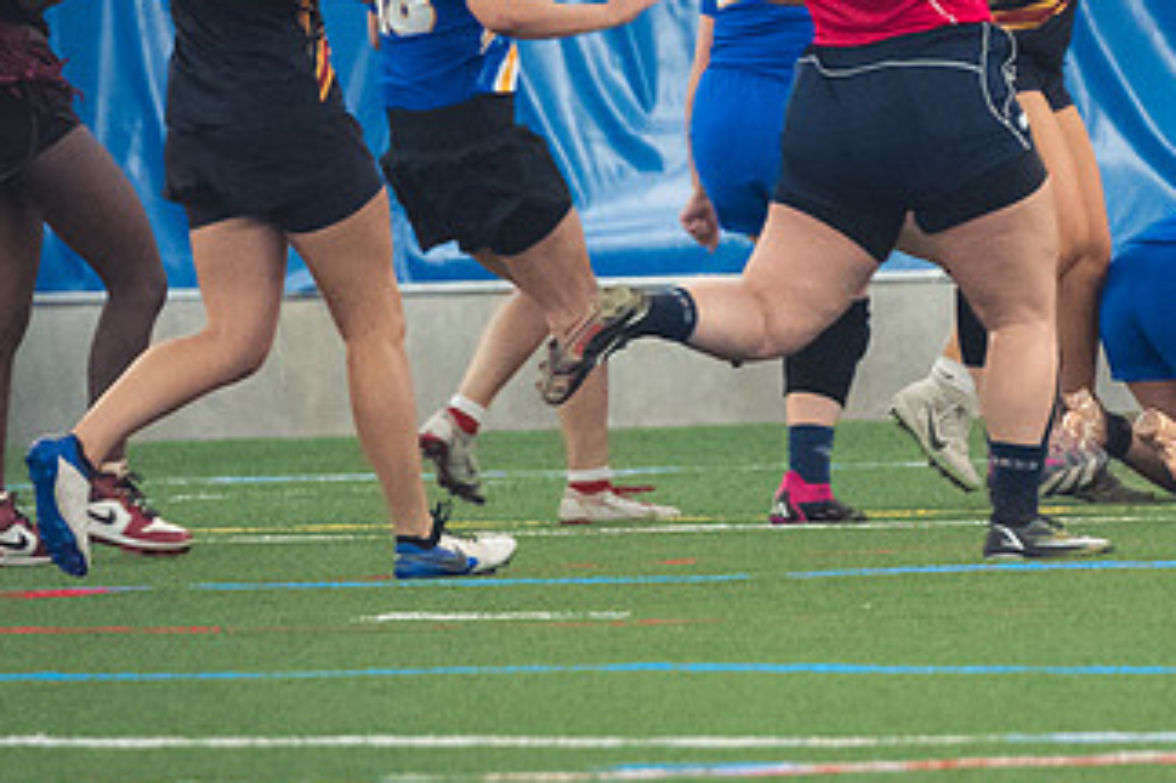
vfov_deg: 1.5
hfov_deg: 2.2
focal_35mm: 936
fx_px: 30559
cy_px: 711
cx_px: 1005
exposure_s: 1/320
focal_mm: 200
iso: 4000
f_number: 2.8
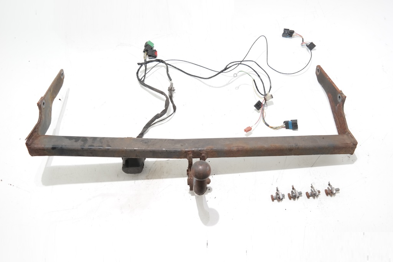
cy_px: 131
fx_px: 295
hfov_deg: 67.4
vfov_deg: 47.9
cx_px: 196
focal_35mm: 27
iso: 200
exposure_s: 1/40
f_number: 3.5
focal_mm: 18
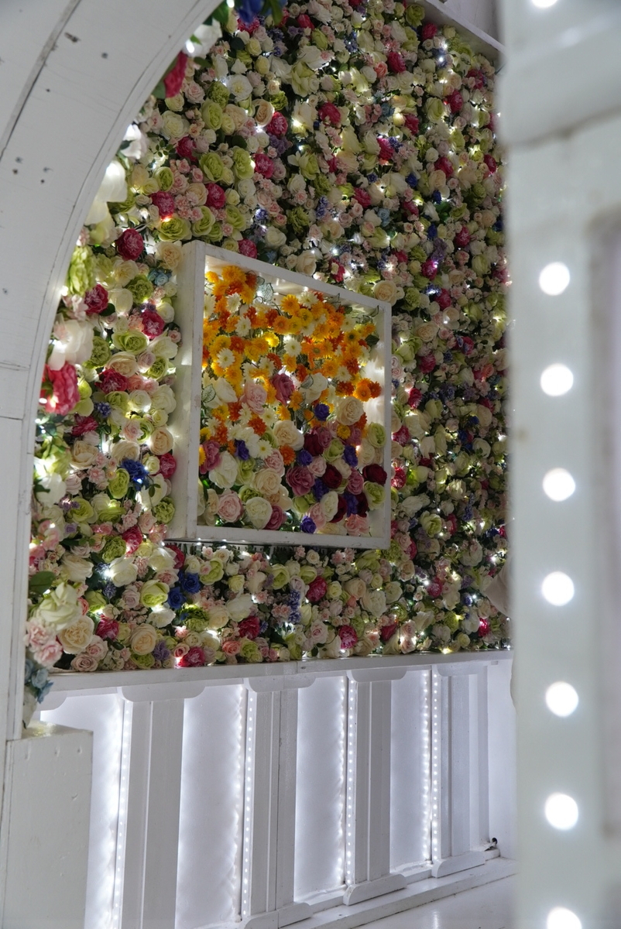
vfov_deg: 51.3
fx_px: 969
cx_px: 310
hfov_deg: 35.5
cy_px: 464
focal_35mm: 38
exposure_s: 1/60
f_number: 4
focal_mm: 25
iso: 640
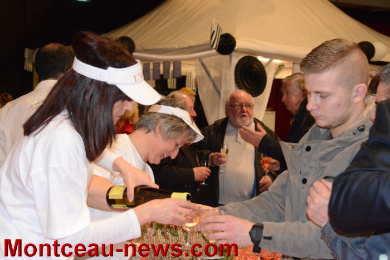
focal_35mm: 85
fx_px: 921
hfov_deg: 23.9
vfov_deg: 16.1
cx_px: 195
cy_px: 130
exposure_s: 1/100
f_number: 8
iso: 6400
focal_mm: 85
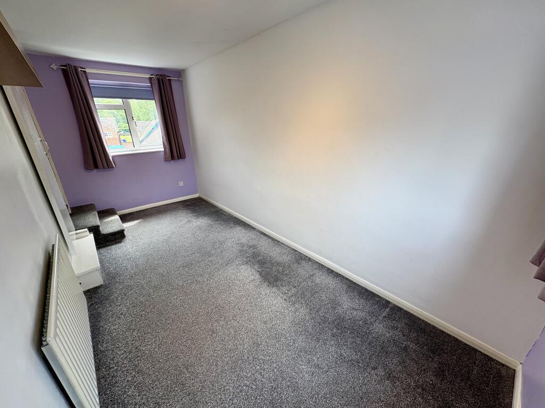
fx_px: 220
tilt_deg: -21.1
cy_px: 204
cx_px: 272
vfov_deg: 85.7
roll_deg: +1.4
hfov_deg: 102.1
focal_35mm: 14
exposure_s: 1/99
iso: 40
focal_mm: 2.22
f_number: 2.2
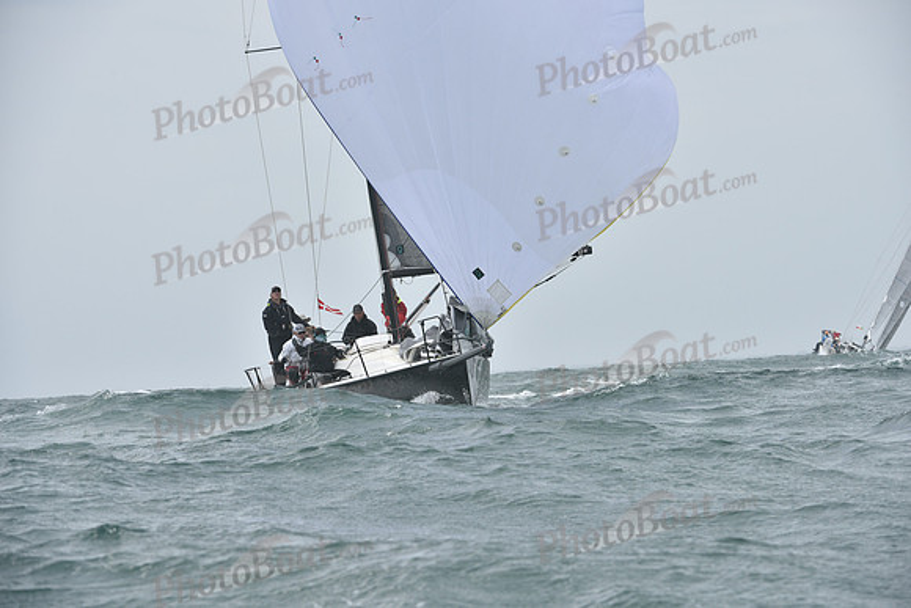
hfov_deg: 10.3
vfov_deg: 6.9
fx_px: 5062
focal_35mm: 200
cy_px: 304
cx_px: 456
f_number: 8
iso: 320
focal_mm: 200
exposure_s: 1/1000
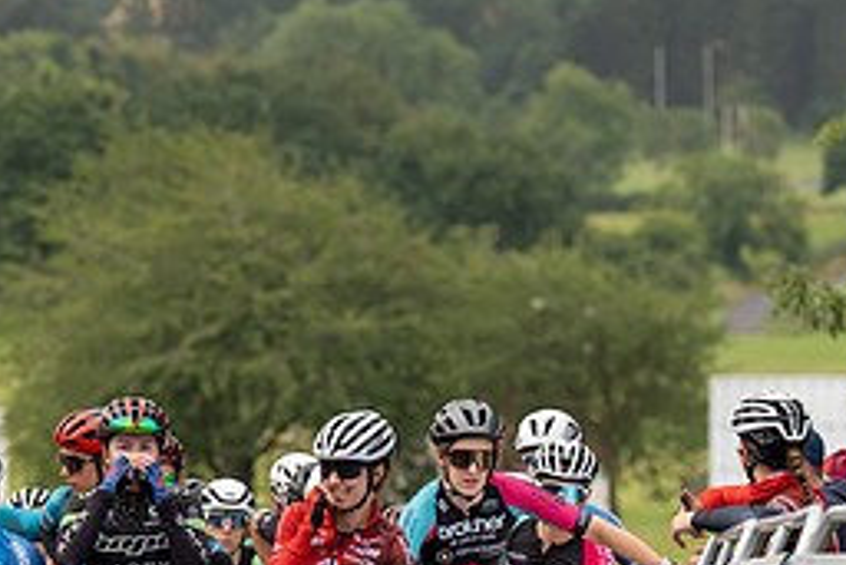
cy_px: 213
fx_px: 9687
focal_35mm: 412
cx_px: 102
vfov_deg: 3.3
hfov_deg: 5.0
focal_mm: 142
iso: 250
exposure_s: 1/800
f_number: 4
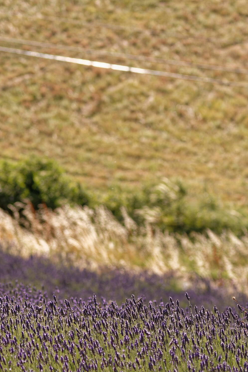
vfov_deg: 5.4
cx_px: 50
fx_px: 3976
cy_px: 233
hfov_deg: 3.6
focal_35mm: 385
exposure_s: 1/1000
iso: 800
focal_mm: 150
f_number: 8
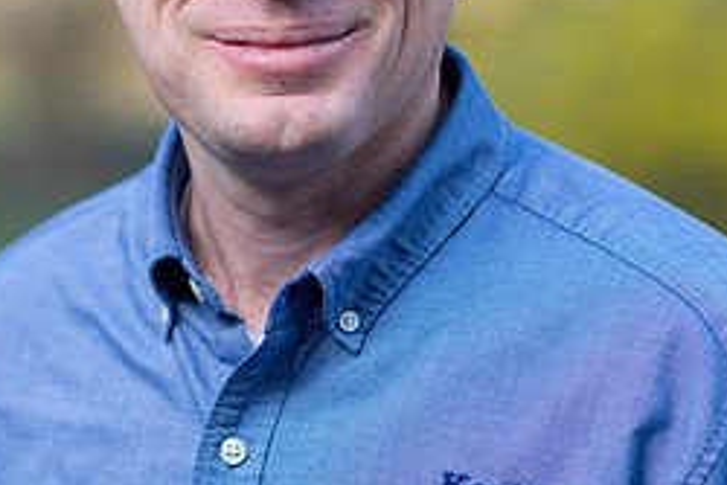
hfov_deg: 10.4
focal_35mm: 197
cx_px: 268
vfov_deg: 7.0
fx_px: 3980
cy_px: 57
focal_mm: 85
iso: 64
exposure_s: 1/200
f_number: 2.2
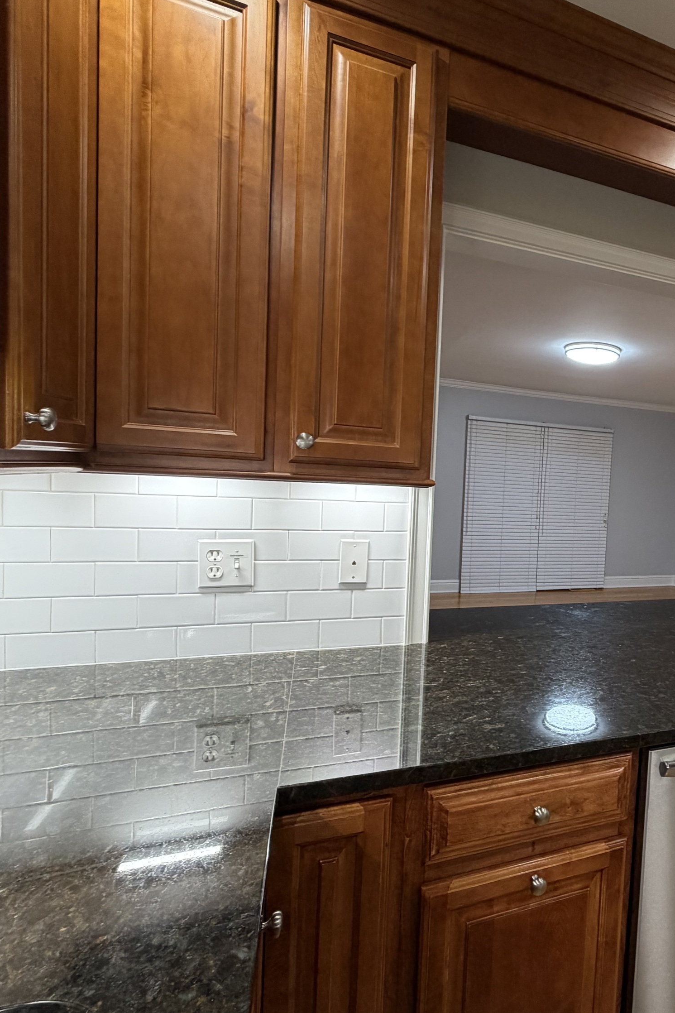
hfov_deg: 56.3
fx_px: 563
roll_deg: -2.6
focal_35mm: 20
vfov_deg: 84.0
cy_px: 512
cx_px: 563
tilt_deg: -3.6
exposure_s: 1/60
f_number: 2.2
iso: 200
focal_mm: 2.22
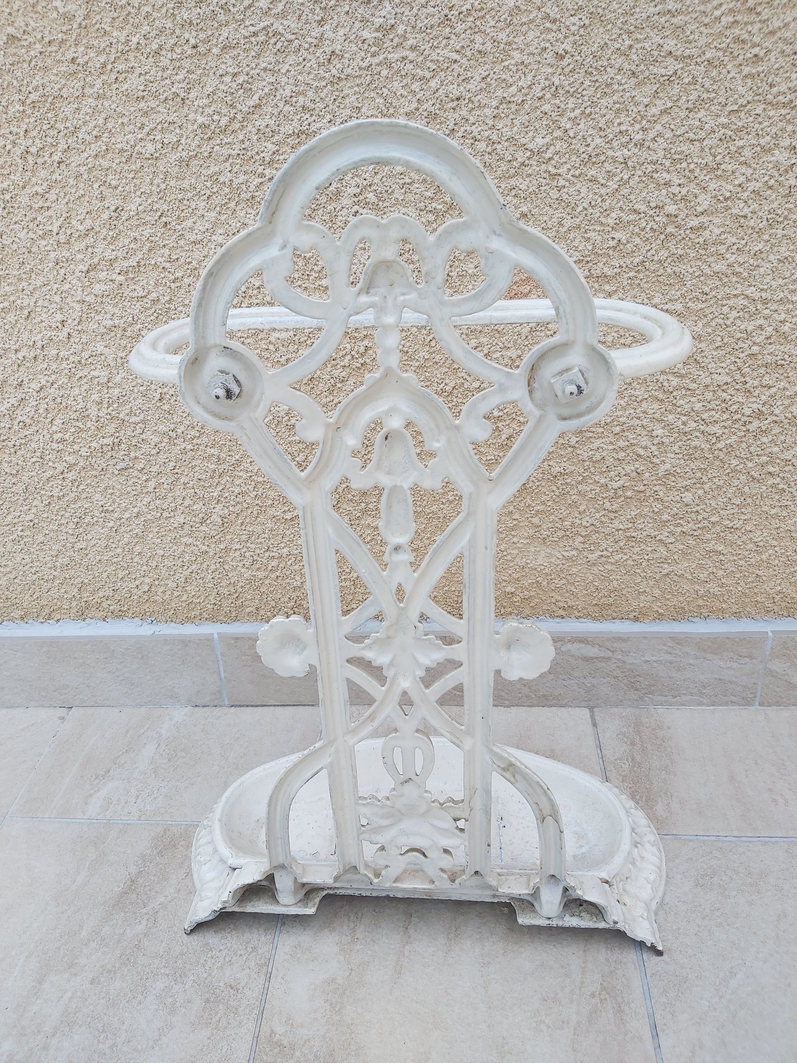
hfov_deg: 53.1
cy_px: 532
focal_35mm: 26
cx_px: 398
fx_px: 798
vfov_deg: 67.3
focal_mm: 3.92
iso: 64
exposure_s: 1/226
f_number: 1.7
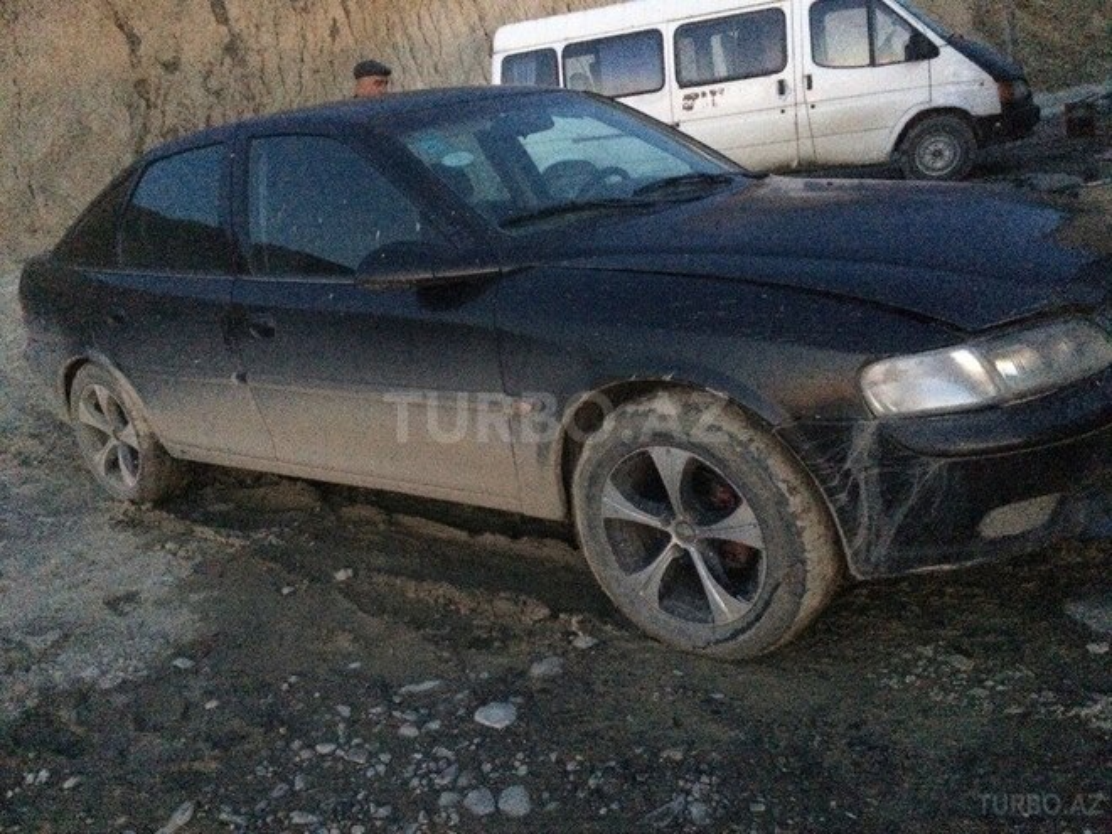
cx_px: 556
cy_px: 417
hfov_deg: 61.7
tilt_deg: -12.9
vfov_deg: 48.2
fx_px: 932
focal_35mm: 29
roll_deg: +7.4
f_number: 2.2
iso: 1250
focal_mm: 4.15
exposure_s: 1/17
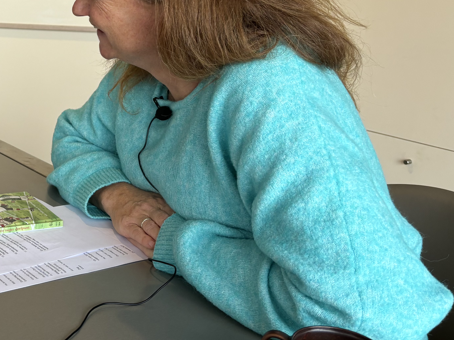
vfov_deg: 26.3
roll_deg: -1.8
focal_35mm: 54
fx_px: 708
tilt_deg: -7.2
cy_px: 49
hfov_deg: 32.5
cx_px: -7
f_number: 1.6
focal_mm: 5.96
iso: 100
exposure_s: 1/50
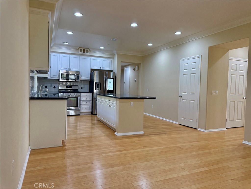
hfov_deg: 71.6
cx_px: 126
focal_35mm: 24
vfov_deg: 56.8
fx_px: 174
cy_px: 94
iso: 200
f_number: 1.78
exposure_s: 1/139
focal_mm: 6.76
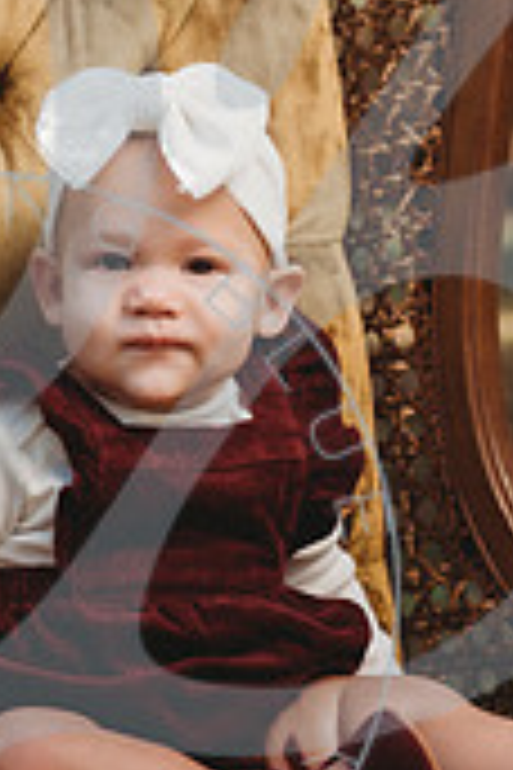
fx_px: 3933
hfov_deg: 7.5
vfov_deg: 11.2
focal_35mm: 184
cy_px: 248
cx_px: 184
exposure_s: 1/500
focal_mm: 70
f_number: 2.8
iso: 100
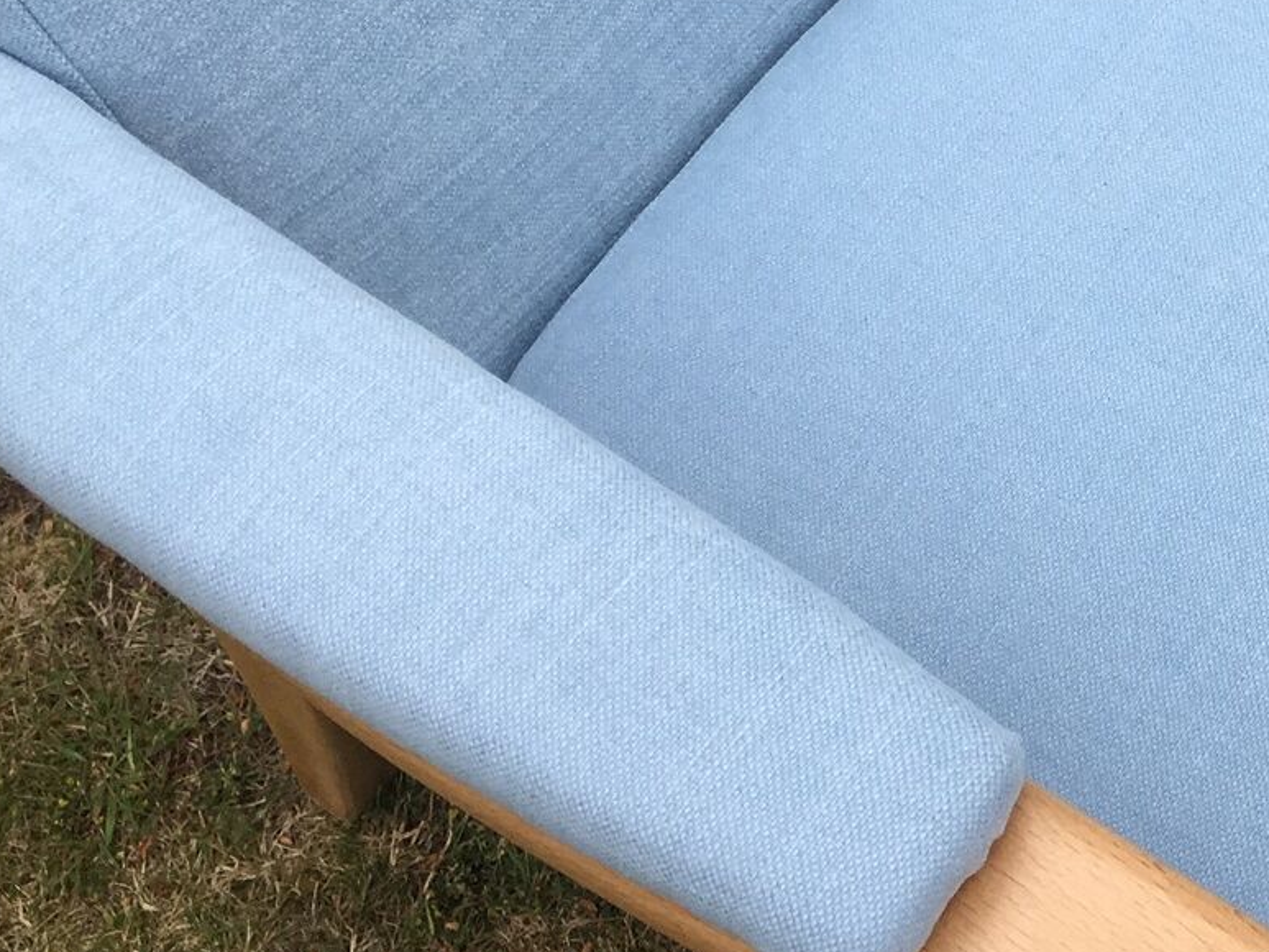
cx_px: 1413
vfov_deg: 19.3
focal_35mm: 75
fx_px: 2750
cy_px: 79
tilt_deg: -52.9
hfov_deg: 24.2
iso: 25
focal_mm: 4.15
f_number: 2.2
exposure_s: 1/484
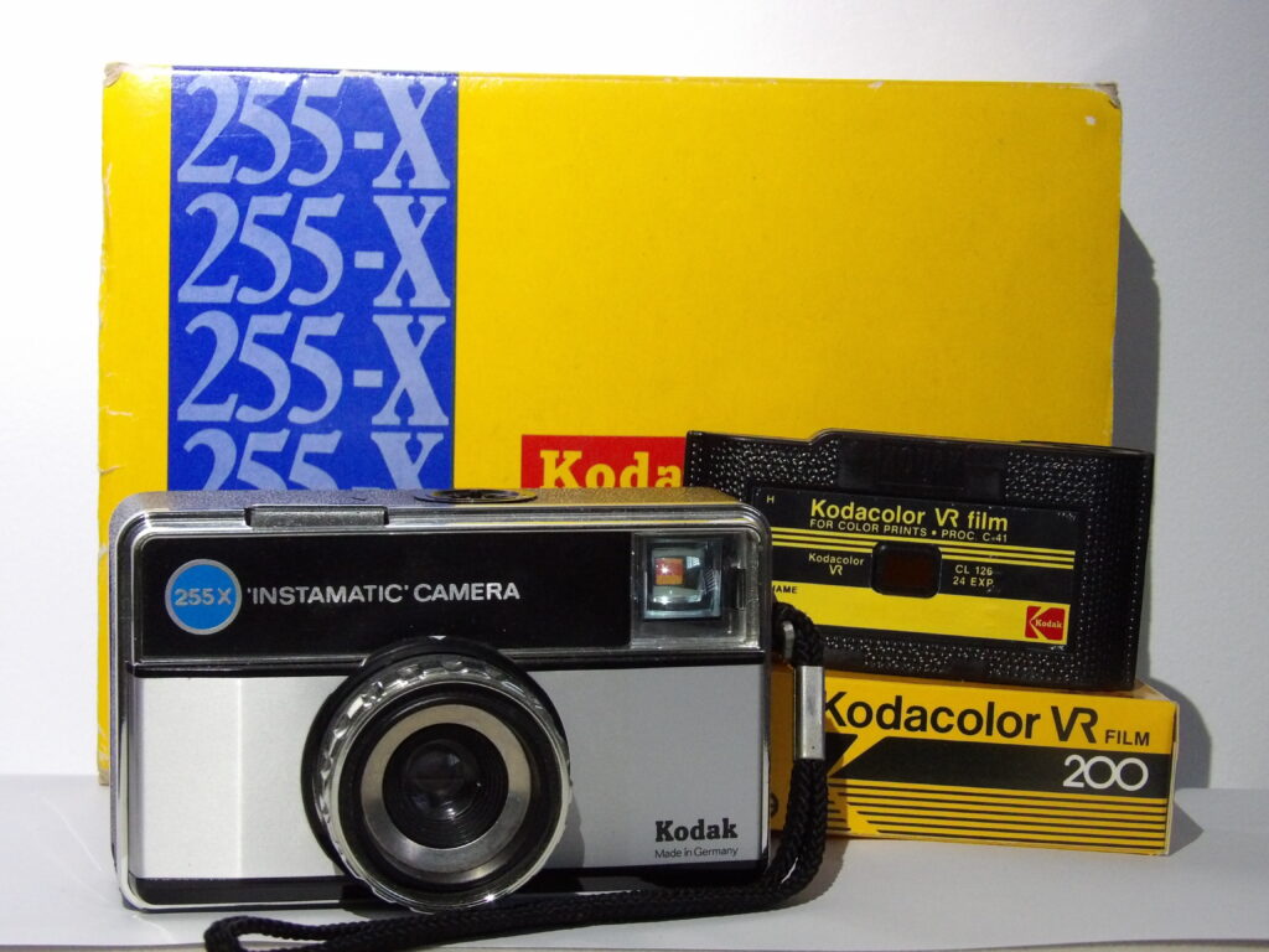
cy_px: 476
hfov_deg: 19.3
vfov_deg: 14.5
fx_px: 3739
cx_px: 634
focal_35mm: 102
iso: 800
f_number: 4.2
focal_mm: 18.2
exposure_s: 1/44
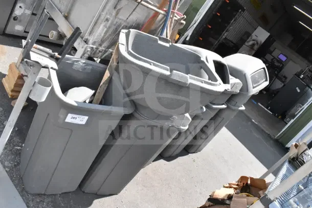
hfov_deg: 61.9
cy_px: 104
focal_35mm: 30
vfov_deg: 43.6
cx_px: 156
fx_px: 260
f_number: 18
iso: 6400
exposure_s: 1/1250
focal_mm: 20
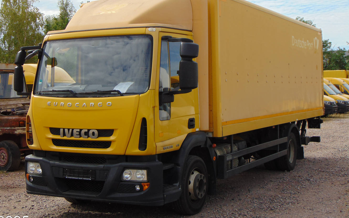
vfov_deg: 22.3
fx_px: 552
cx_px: 162
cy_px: 90
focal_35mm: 58
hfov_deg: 35.1
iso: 80
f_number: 3.5
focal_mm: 9
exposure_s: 1/1000
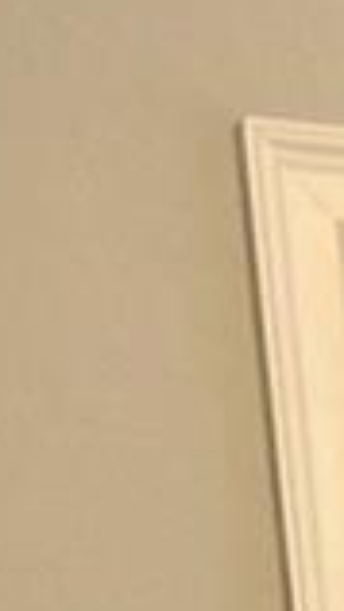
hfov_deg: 4.9
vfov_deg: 8.1
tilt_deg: -11.6
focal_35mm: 215
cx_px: 1562
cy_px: 2026
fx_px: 3483
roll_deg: +2.1
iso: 100
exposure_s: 1/60
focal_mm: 4.2
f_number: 1.6
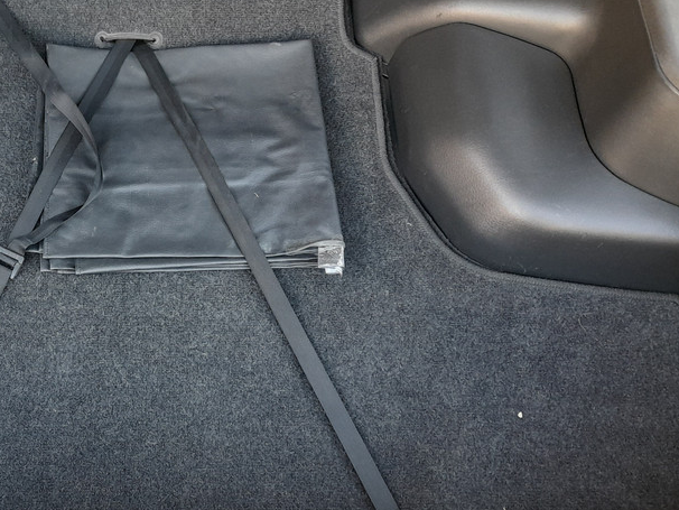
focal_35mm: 44
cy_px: 310
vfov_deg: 32.8
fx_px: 863
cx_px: 127
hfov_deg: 41.0
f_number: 2
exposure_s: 1/50
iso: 320
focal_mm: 4.6
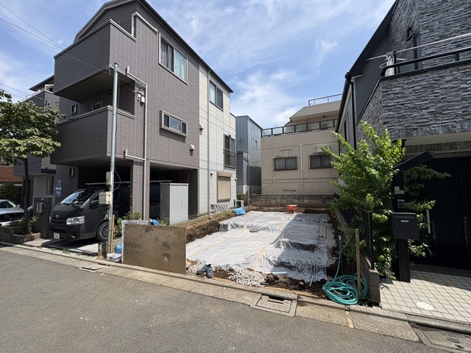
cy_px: 176
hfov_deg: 102.1
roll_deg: +1.0
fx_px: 190
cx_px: 236
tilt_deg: +3.9
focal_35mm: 14
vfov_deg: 85.7
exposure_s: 1/1832
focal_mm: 2.22
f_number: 2.2
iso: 50
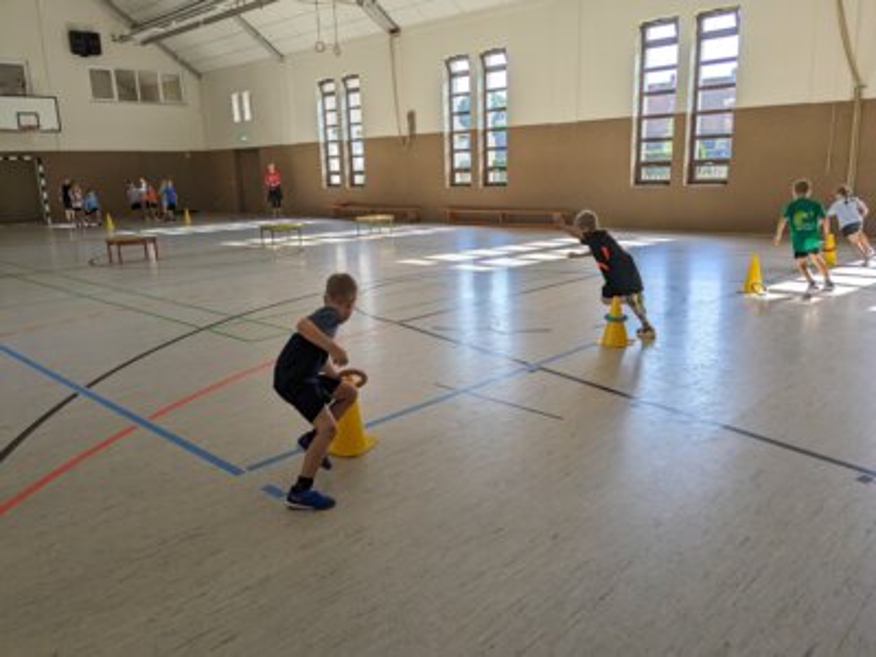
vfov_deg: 51.4
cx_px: 438
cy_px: 328
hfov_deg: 65.3
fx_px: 683
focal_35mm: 27
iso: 47
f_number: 1.73
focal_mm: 4.38
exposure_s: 1/396
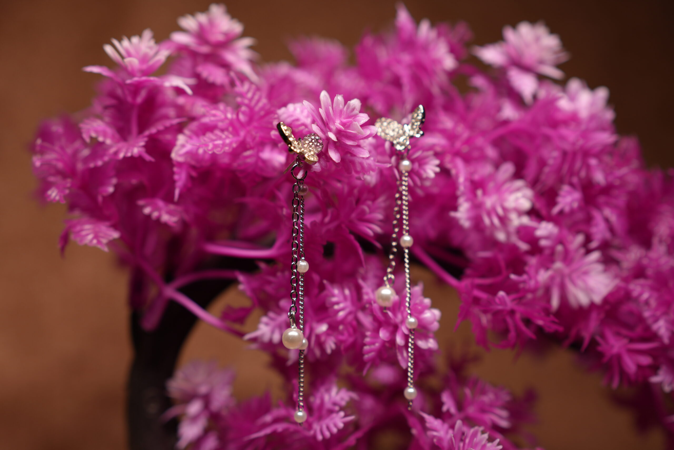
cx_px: 337
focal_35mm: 52
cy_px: 225
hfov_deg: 38.2
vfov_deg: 26.0
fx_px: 974
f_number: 2.5
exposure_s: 1/160
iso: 100
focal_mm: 35
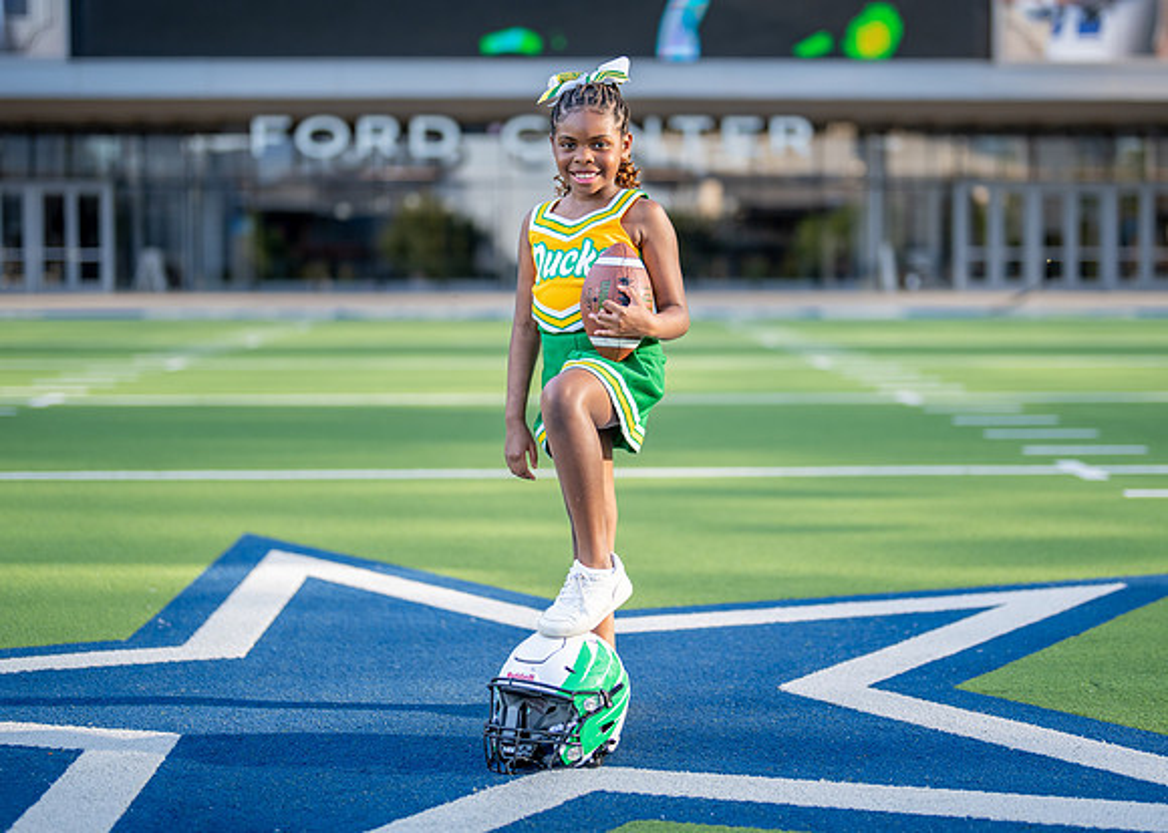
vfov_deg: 22.5
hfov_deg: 31.2
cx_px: 622
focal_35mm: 63
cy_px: 374
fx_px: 2094
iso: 100
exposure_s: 1/2000
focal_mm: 50
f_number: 1.2
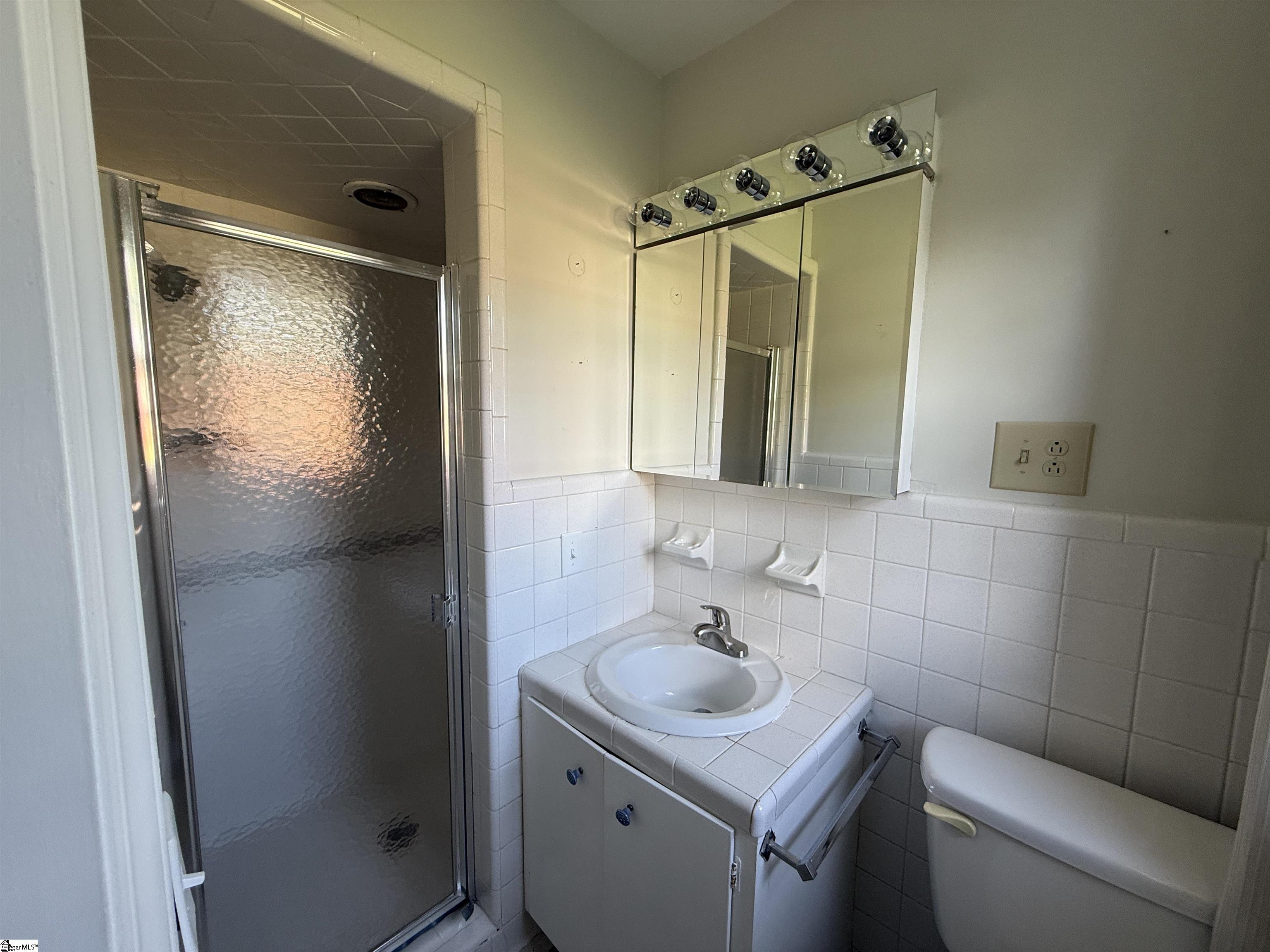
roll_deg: -0.9
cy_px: 476
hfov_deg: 102.1
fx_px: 514
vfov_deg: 85.7
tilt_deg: -6.9
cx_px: 635
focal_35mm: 14
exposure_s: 1/99
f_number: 2.2
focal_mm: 2.22
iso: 125
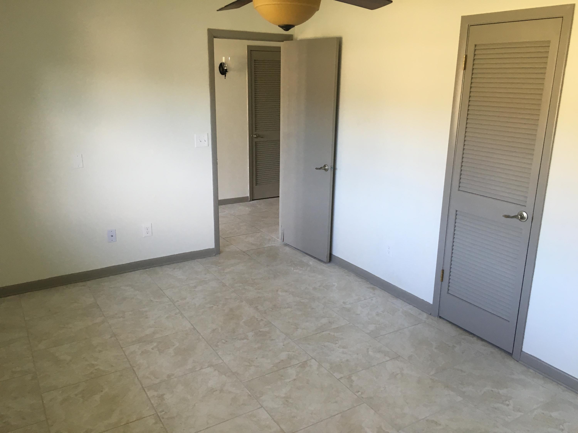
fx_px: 484
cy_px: 216
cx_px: 289
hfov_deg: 61.7
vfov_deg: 48.2
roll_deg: -0.6
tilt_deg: -15.4
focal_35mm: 29
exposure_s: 1/30
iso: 32
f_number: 2.2
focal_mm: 4.15
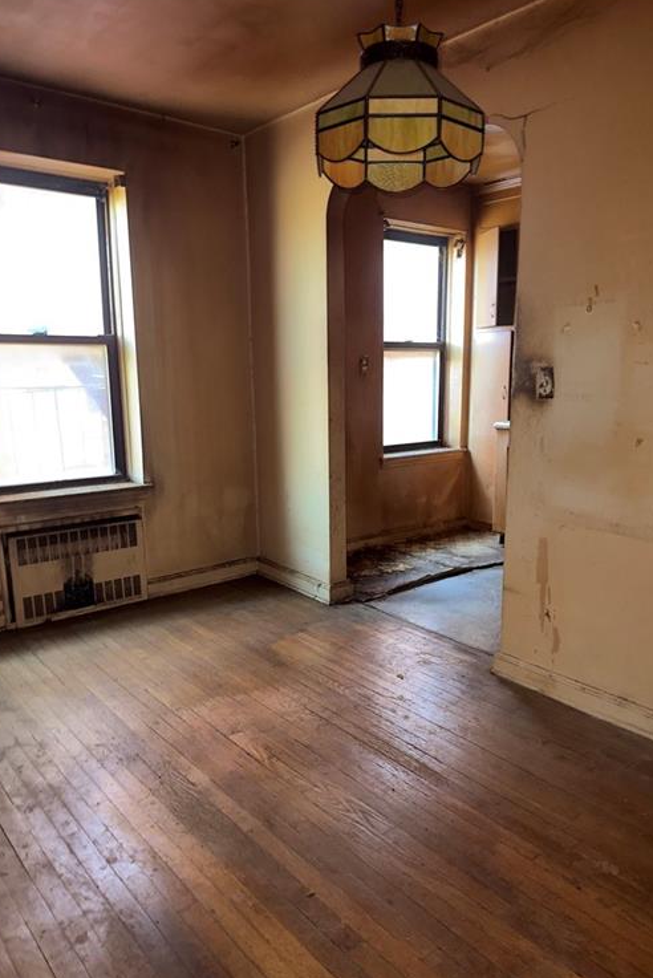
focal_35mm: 26
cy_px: 495
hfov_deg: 49.5
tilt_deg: -9.6
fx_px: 707
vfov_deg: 69.4
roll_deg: +0.7
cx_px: 362
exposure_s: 1/7
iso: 160
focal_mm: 6.76
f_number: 1.78
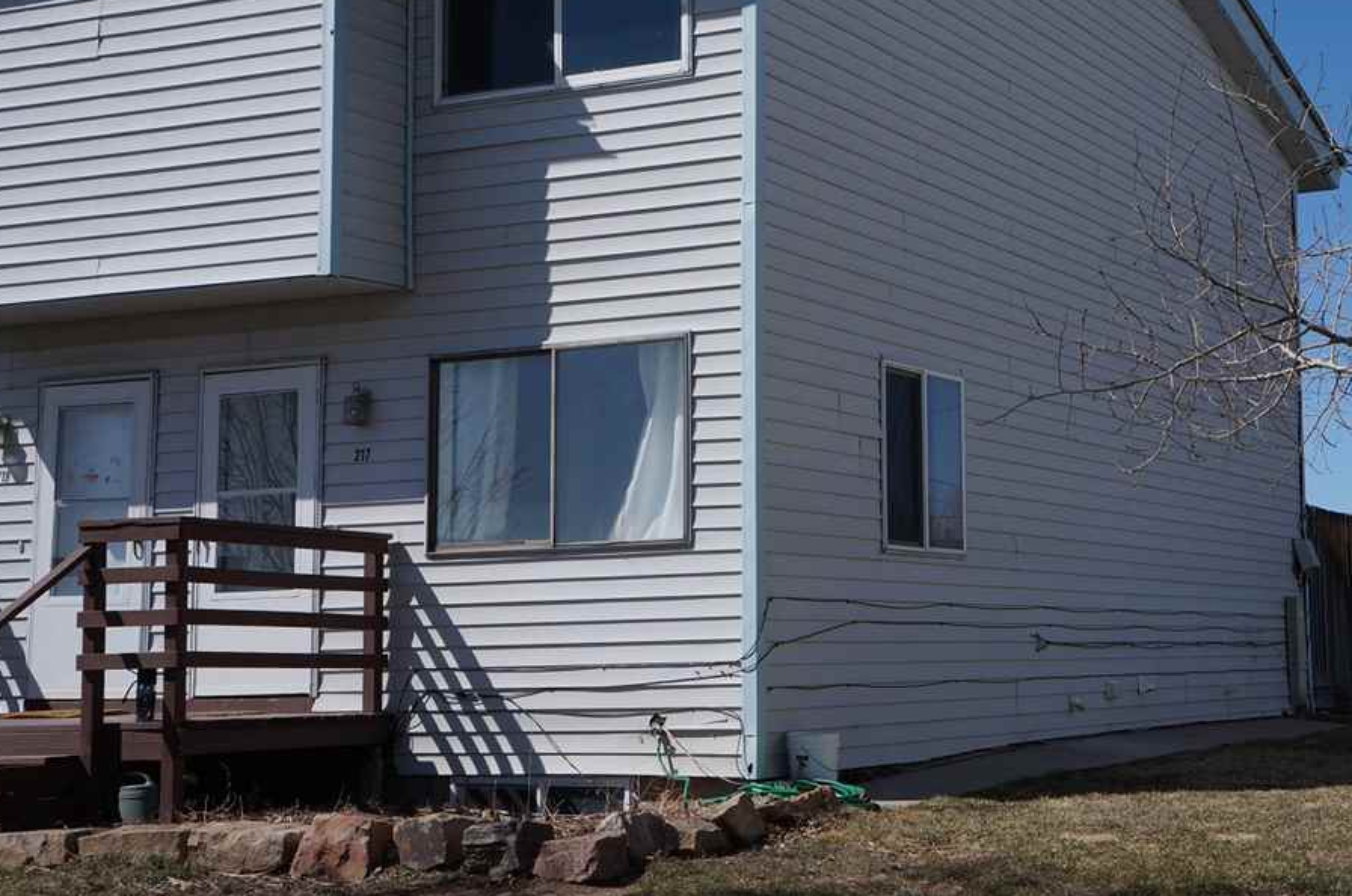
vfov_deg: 22.5
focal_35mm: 60
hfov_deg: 33.1
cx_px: 943
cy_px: 358
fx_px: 2249
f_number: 9
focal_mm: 28
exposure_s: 1/1000
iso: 200
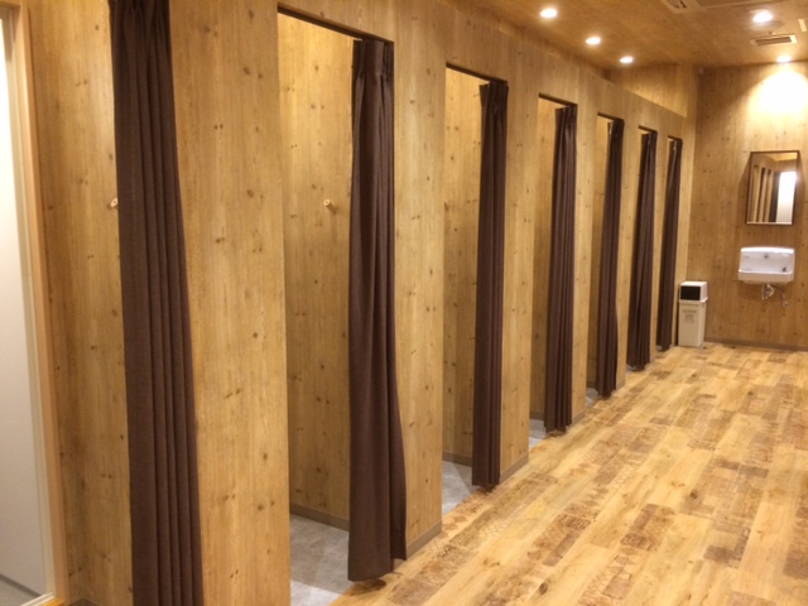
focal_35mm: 29
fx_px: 677
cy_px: 303
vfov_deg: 48.2
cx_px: 404
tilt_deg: -9.0
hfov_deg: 61.7
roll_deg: -0.4
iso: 160
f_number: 2.2
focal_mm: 4.15
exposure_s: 1/30
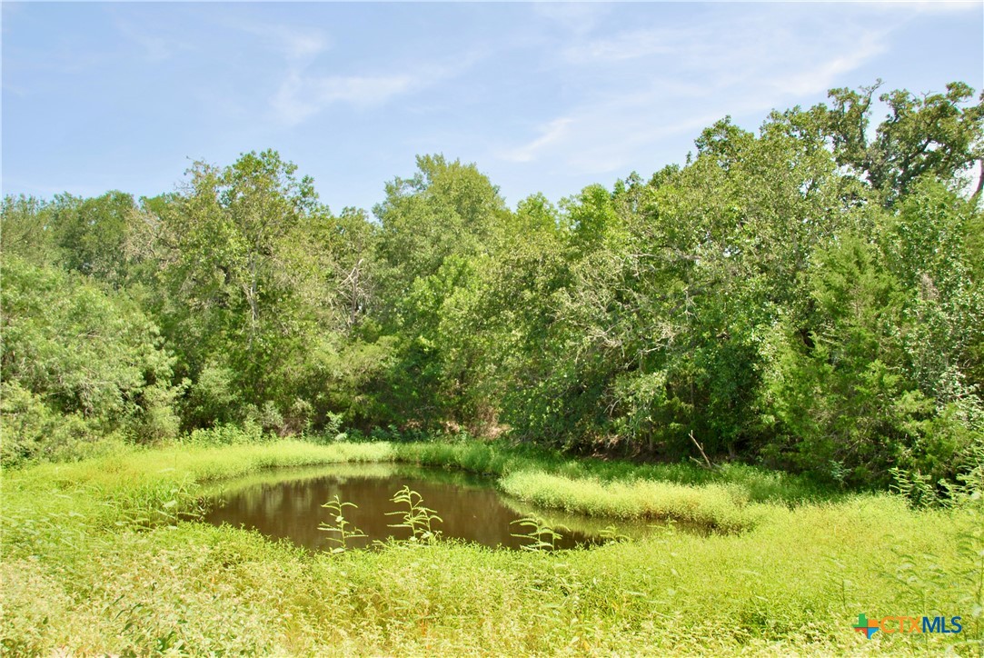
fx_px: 1026
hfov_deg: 51.2
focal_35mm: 38
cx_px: 492
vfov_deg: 35.6
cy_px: 329
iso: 100
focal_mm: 25
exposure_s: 1/200
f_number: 7.1
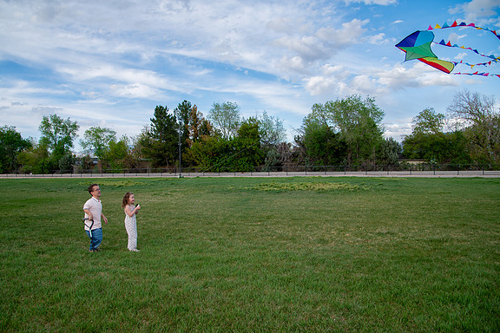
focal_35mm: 26
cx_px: 236
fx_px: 361
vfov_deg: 49.5
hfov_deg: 69.3
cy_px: 176
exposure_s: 1/640
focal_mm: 24
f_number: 5
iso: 200
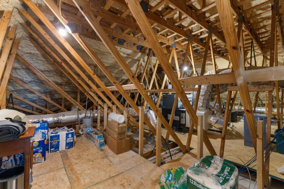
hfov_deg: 100.4
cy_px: 94
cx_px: 142
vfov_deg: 77.3
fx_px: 118
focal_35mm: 15
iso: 100
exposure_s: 1.6
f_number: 4.5
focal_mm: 10
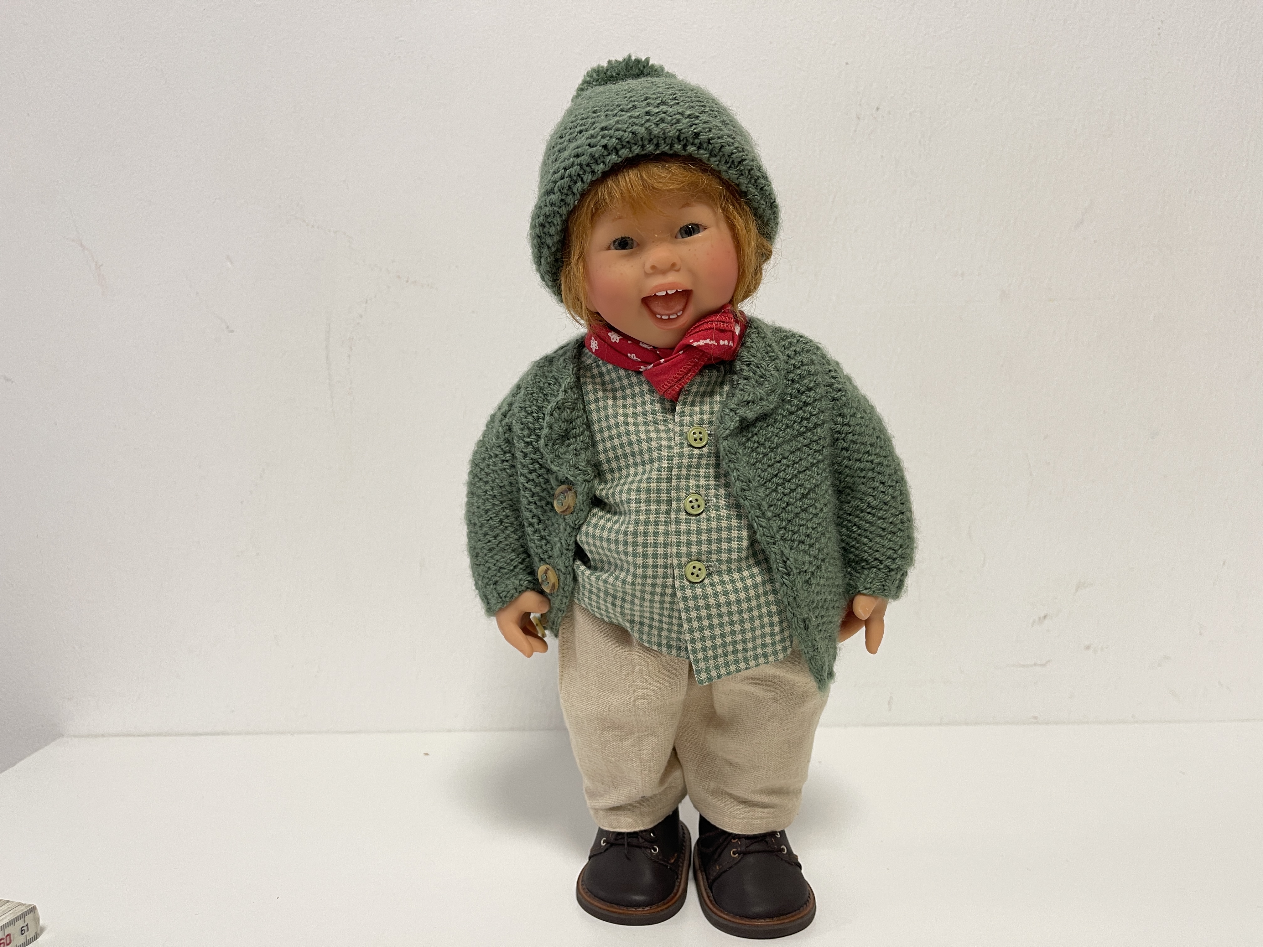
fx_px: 912
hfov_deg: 69.4
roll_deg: +0.8
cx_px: 632
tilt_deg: -4.9
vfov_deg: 54.9
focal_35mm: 25
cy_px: 474
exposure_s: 1/50
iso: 80
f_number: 1.6
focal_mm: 5.1
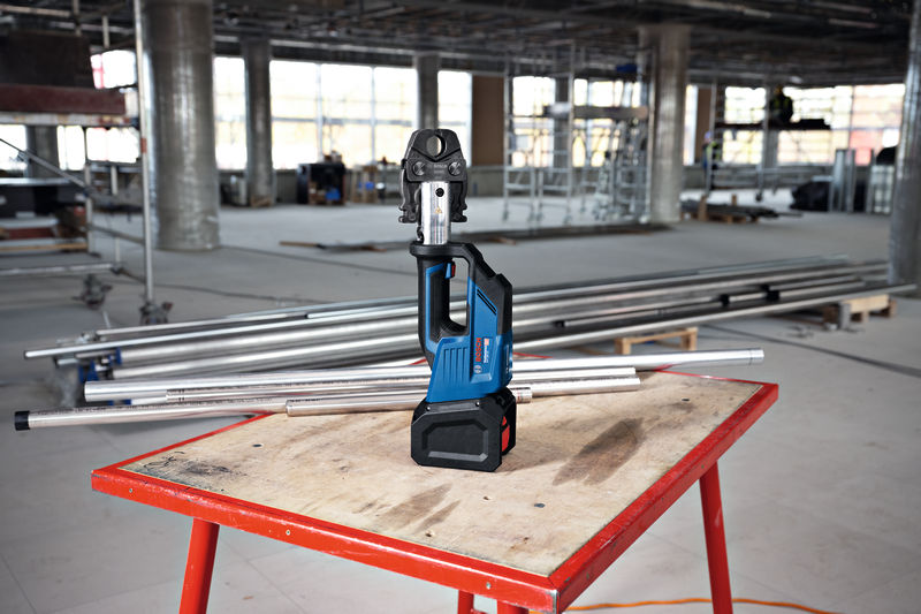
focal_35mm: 38
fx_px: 972
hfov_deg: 50.7
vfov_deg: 35.0
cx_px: 460
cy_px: 307
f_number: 5
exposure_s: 1/80
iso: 500
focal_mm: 38
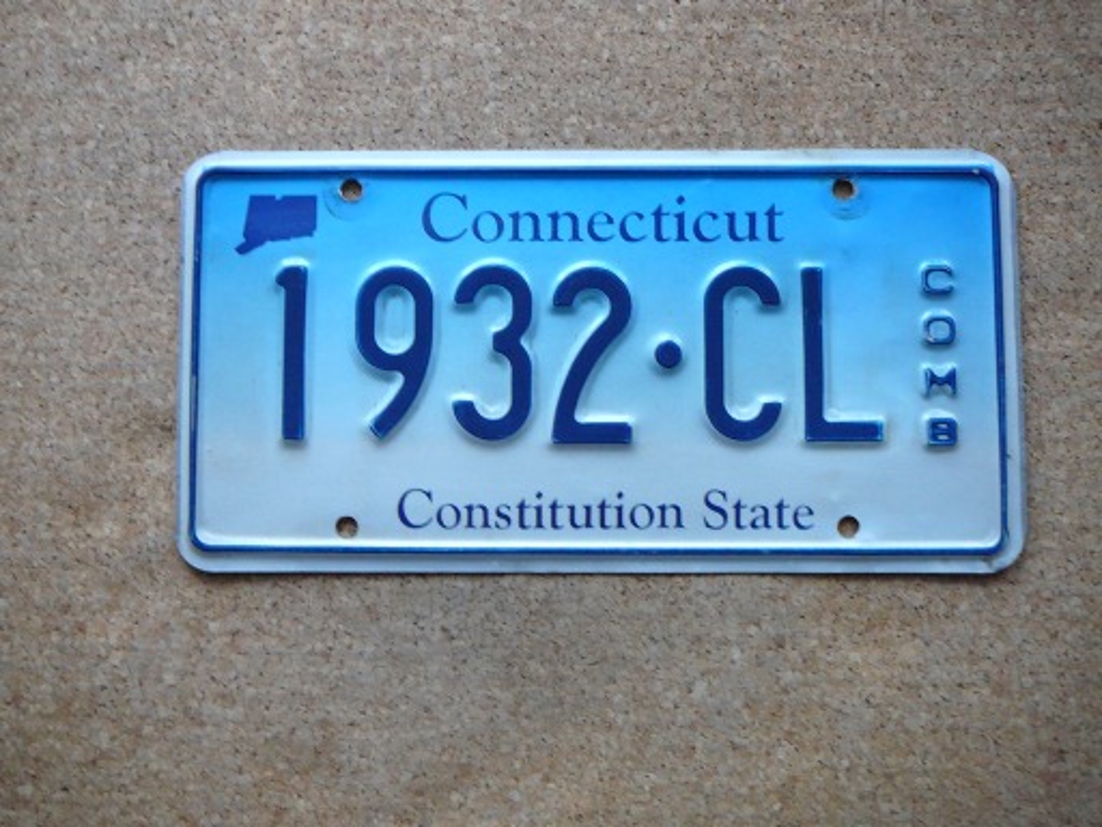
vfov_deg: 40.7
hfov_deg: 52.6
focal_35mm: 35
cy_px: 414
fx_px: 1114
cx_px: 551
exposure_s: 1/20
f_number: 2.8
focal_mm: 5.2
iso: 200
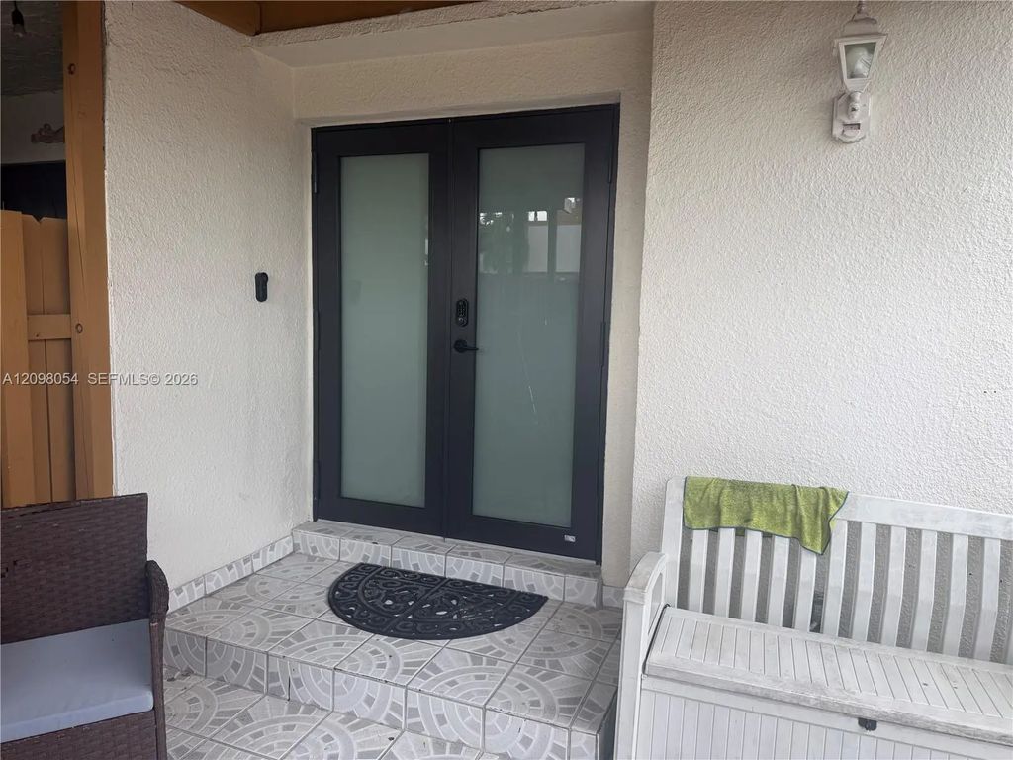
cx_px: 506
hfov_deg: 71.6
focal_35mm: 24
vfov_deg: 56.8
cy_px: 380
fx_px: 702
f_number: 1.78
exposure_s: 1/473
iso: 80
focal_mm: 6.76
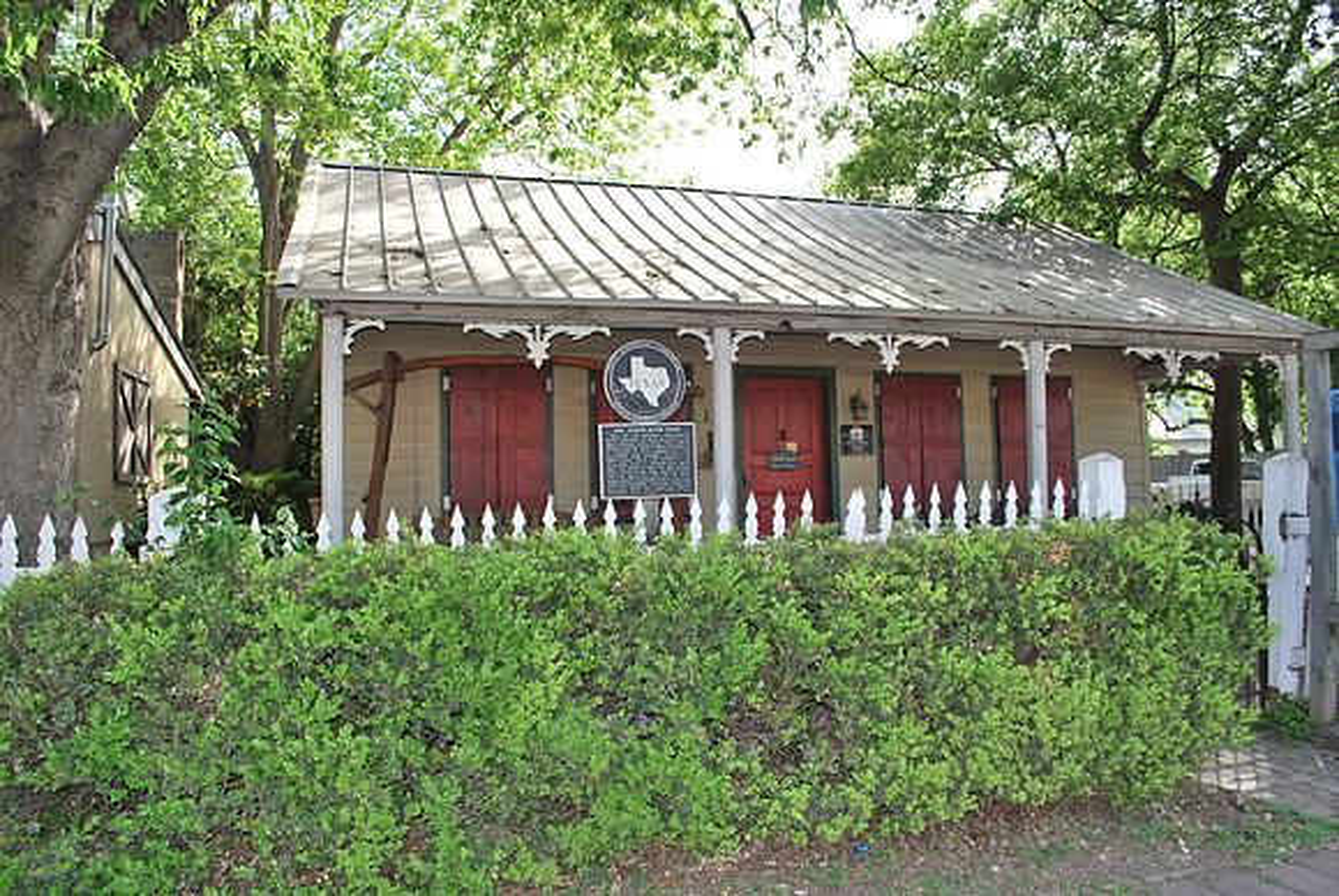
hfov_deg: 67.3
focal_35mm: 27
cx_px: 670
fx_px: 1005
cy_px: 448
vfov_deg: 48.0
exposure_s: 1/200
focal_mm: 18
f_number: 4.5
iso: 100
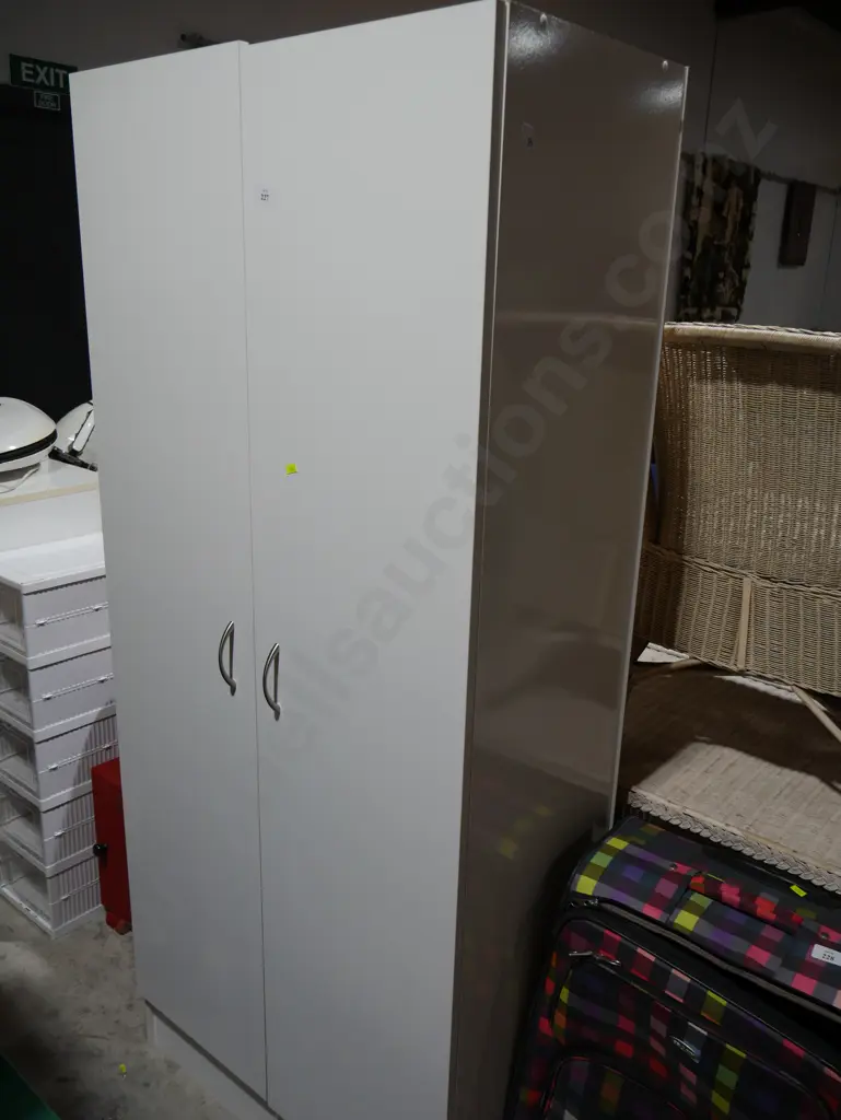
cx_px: 420
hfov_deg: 49.8
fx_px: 906
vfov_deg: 63.4
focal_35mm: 28
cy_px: 560
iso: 200
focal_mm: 14
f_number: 4
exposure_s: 1/125
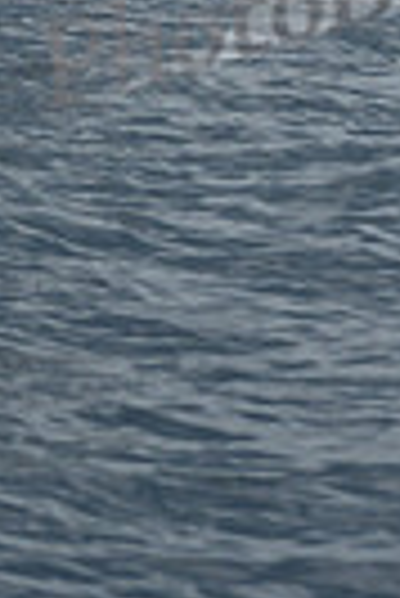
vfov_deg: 5.6
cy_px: -634
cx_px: -191
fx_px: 5934
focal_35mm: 357
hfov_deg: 3.8
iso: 250
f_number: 5.6
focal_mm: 82
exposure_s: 1/800
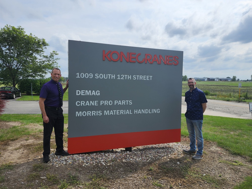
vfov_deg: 58.9
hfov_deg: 73.9
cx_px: 126
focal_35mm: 23
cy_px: 94
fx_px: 167
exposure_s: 1/2077
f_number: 1.8
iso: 25
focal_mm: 5.54
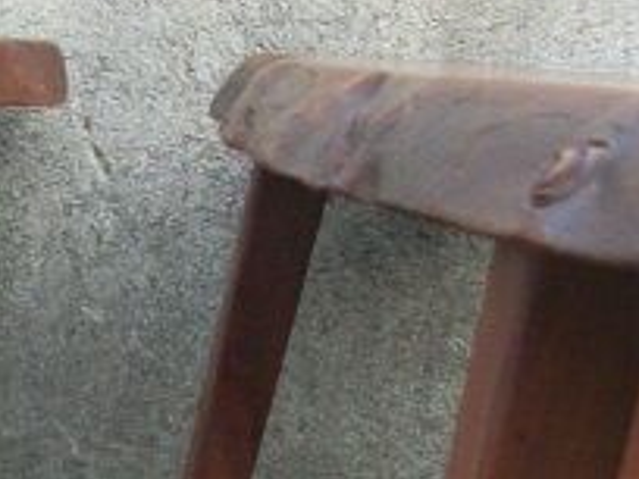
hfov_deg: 9.7
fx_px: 3710
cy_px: 385
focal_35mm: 201
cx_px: -157
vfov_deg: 7.4
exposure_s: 1/100
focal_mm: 5.7
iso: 80
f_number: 2.9
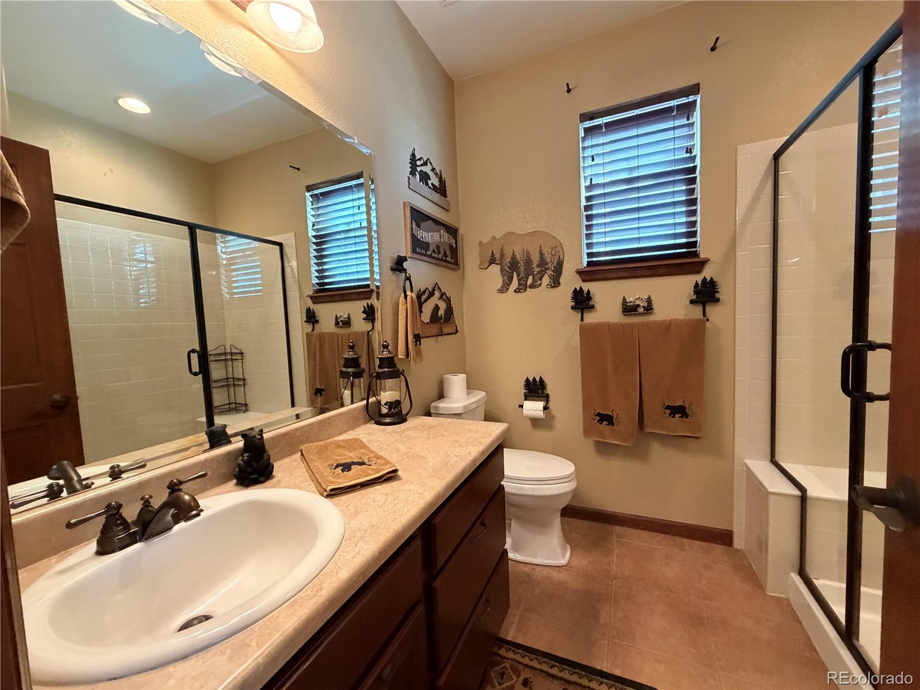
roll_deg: +1.9
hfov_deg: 102.1
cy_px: 345
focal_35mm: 14
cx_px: 460
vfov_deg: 85.7
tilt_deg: -3.5
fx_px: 372
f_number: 2.2
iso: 500
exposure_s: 1/60
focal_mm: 2.22
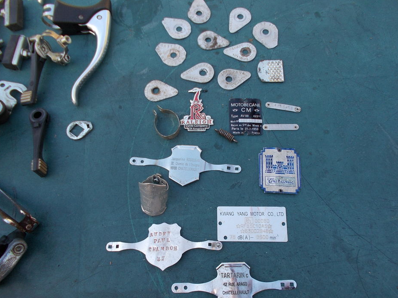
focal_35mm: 28
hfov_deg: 63.5
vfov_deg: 49.7
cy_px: 155
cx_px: 201
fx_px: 322
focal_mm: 4.6
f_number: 3.2
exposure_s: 1/125
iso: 80
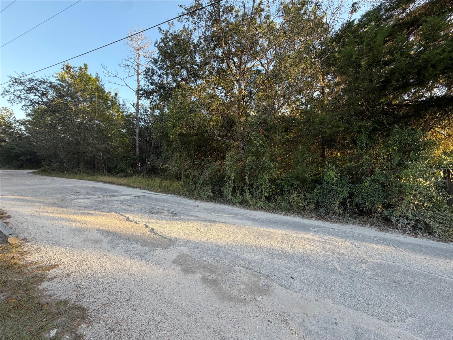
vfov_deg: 85.7
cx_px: 226
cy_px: 170
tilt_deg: -0.8
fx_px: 183
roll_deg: -0.3
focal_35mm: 14
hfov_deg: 102.1
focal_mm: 2.22
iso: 40
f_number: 2.2
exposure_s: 1/140
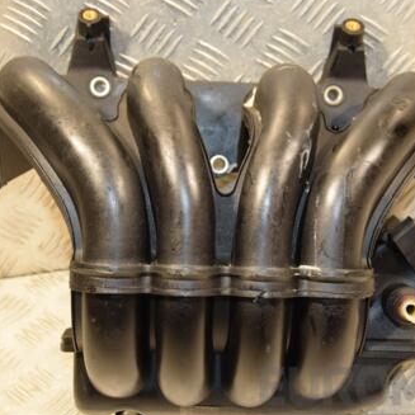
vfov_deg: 21.2
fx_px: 1109
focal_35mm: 82
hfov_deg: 21.2
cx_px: 236
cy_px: 217
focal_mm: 35
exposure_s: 1/125
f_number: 5
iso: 800
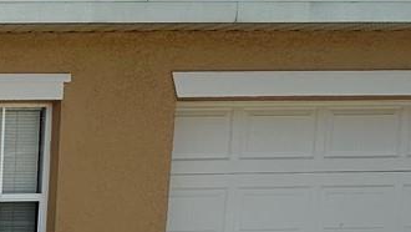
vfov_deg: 15.4
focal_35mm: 74
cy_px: 321
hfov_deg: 20.5
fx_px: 807
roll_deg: +0.5
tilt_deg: -7.5
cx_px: -324
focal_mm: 2.22
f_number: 2.2
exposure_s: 1/1916
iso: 50
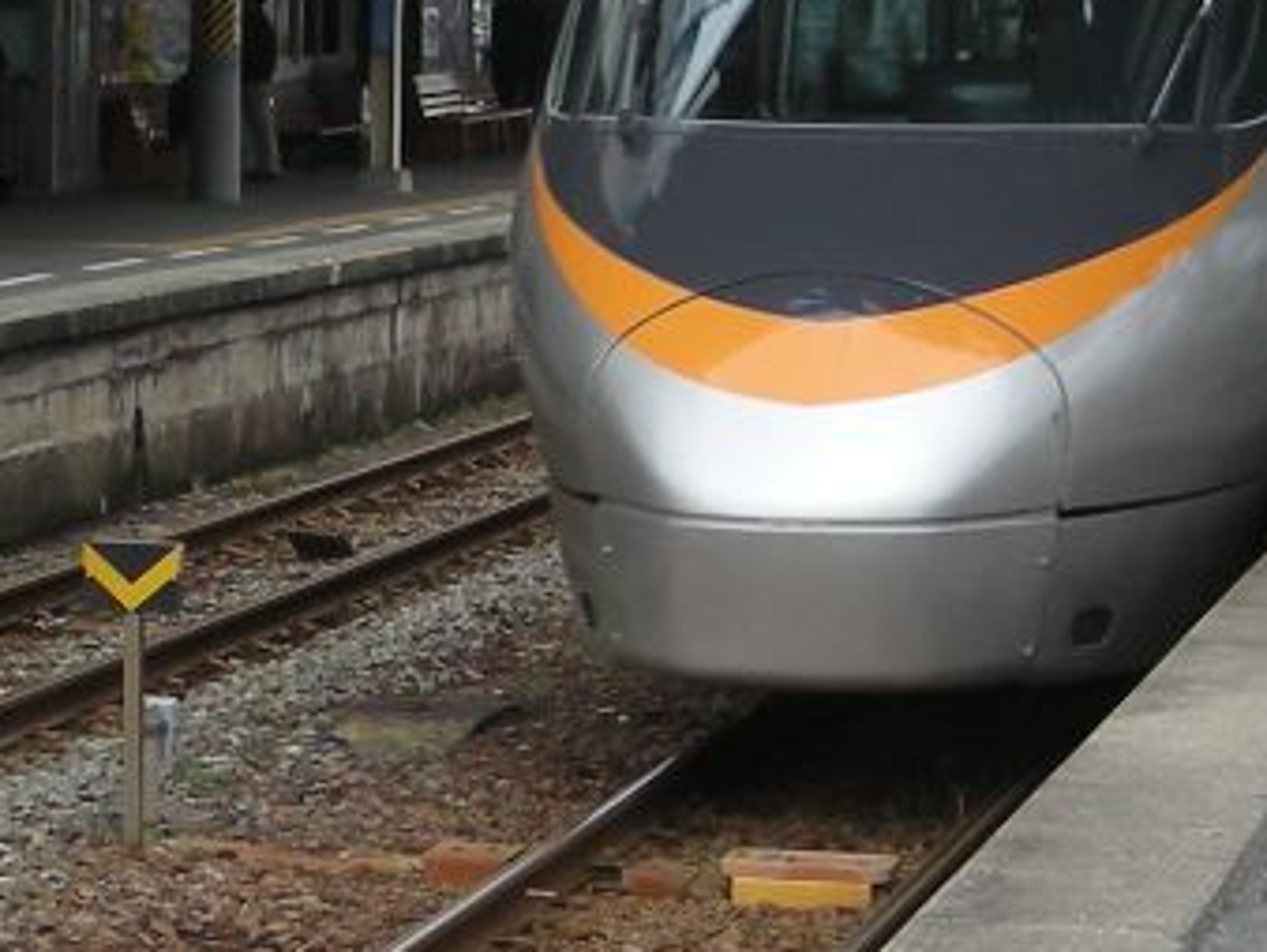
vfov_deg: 13.7
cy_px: -86
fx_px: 3883
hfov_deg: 18.2
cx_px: 1192
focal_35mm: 106
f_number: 2.8
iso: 50
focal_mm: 5.7
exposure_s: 1/93.7
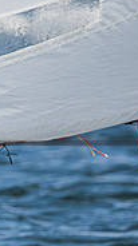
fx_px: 11061
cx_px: -325
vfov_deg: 1.3
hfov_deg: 0.7
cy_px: 216
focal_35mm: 1694
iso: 320
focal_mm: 400
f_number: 8
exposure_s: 1/1000
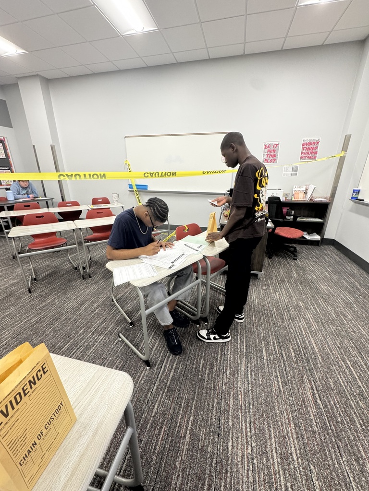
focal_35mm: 14
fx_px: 199
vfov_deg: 102.1
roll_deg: -0.3
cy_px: 246
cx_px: 184
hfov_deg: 85.7
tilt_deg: -20.5
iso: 200
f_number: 2.2
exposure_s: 1/60
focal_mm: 2.22
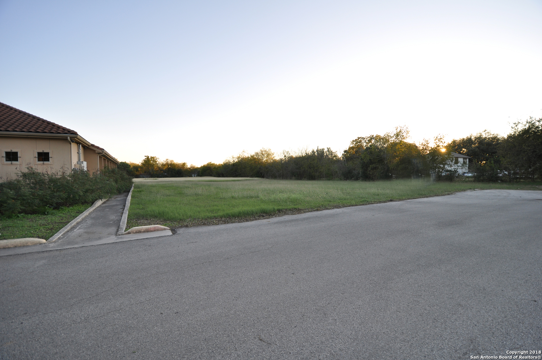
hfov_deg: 100.5
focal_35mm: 15
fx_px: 226
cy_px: 180
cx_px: 271
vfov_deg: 77.2
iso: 200
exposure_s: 1/200
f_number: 4
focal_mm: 10
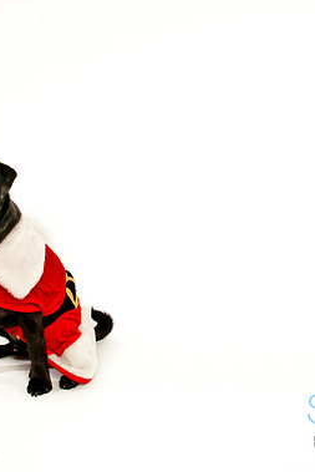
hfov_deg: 24.6
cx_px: 146
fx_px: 721
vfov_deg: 36.2
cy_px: 234
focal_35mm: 55
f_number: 14
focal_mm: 24
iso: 200
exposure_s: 1/250
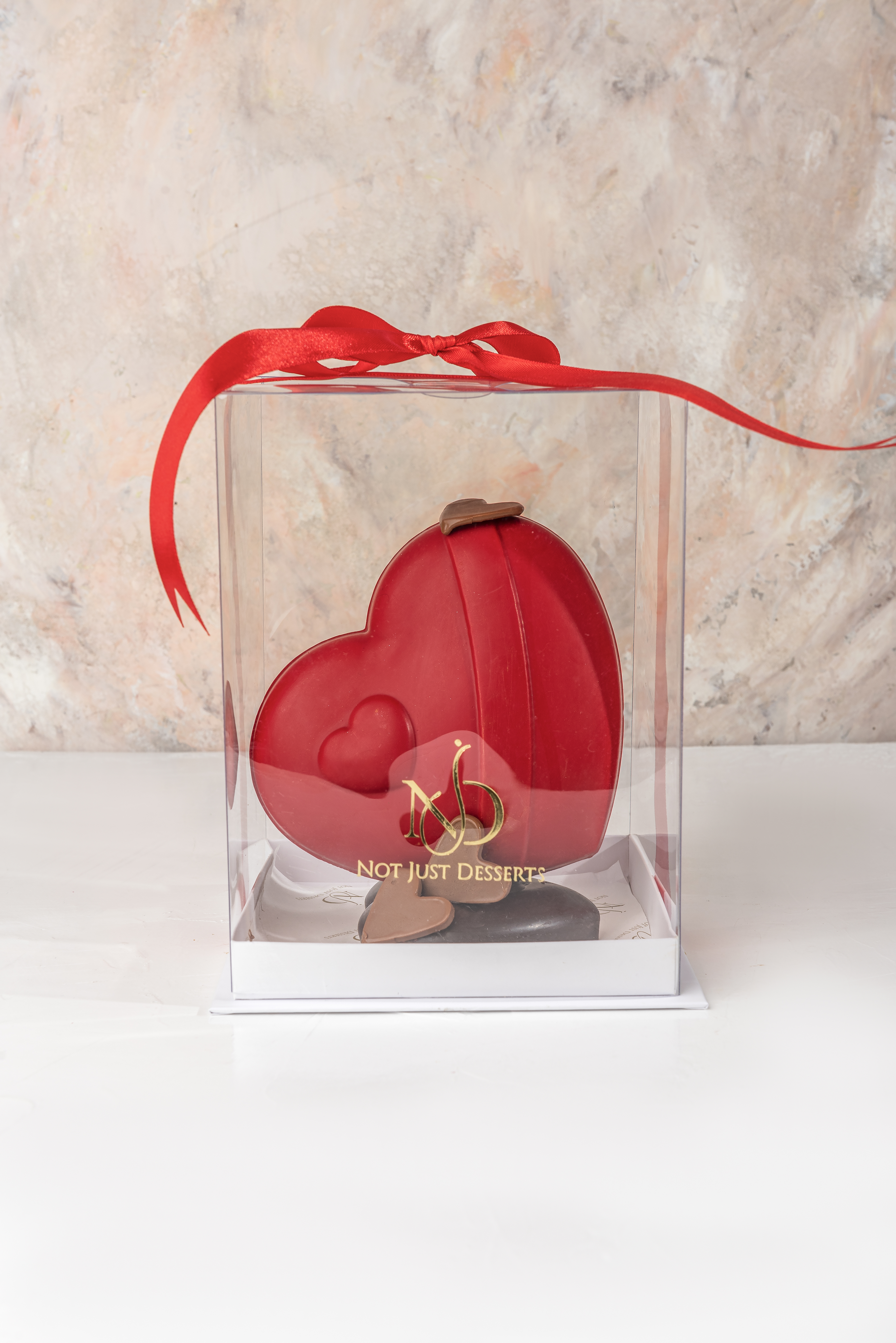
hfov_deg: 27.0
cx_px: 448
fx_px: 1865
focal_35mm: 50
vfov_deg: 39.6
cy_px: 672
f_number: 11
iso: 100
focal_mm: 50
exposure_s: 1/125
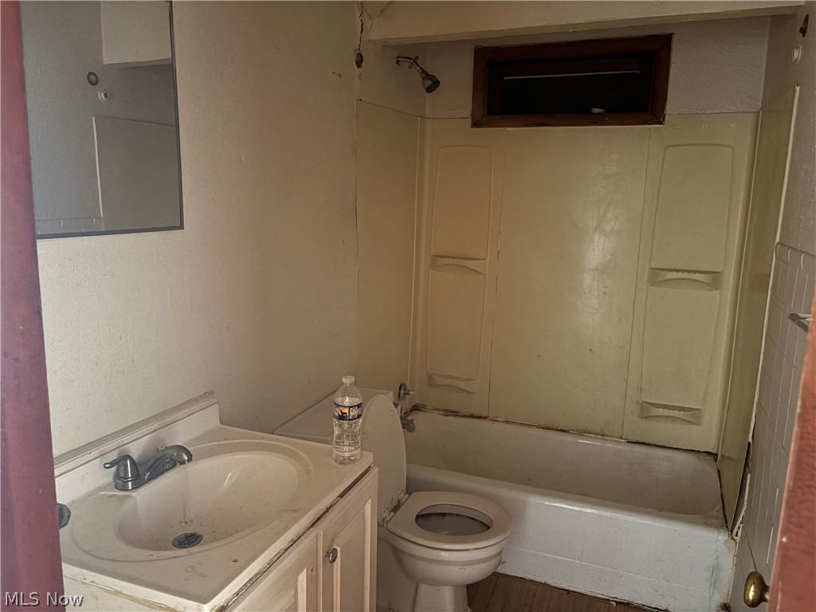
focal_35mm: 26
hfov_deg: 67.3
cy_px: 306
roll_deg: -0.8
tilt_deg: -10.2
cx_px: 408
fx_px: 613
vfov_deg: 53.1
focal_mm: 5.96
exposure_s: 1/10
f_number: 1.6
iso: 640
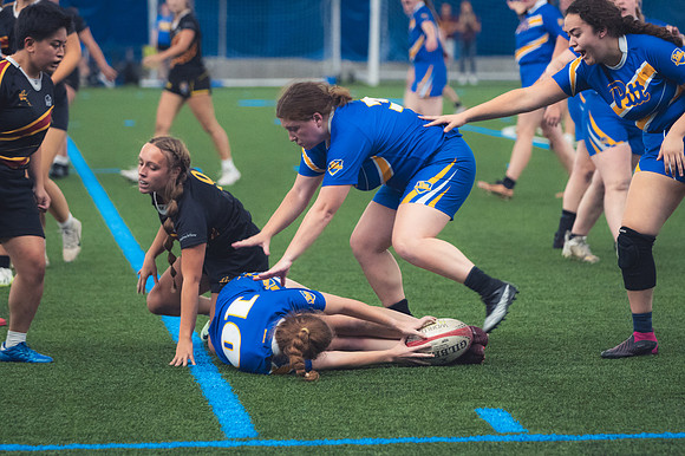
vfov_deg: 7.5
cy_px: 228
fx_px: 3480
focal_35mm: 183
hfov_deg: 11.2
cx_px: 342
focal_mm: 122
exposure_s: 1/320
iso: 3600
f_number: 2.8
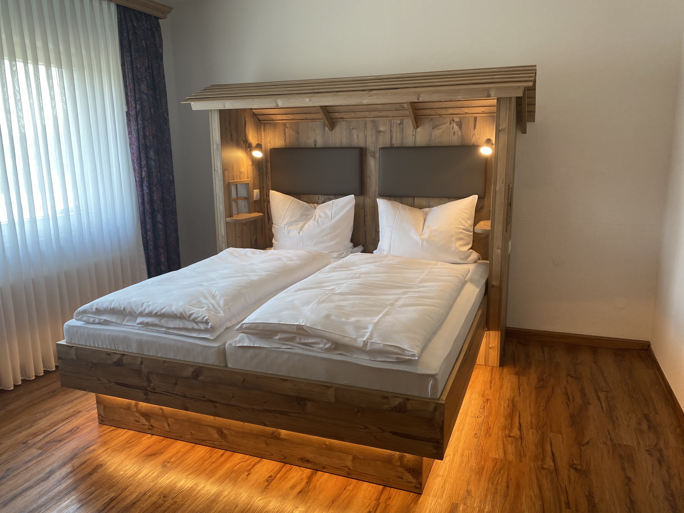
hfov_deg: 67.3
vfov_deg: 53.1
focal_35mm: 26
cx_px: 342
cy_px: 256
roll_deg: +0.8
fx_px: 514
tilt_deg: -10.1
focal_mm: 4.25
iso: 64
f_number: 1.8
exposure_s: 1/50
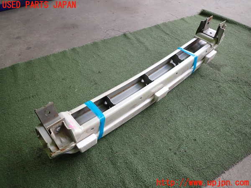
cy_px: 94
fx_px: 181
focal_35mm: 25
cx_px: 126
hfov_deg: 69.4
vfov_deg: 54.9
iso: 200
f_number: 2
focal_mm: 4.5
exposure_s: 1/125
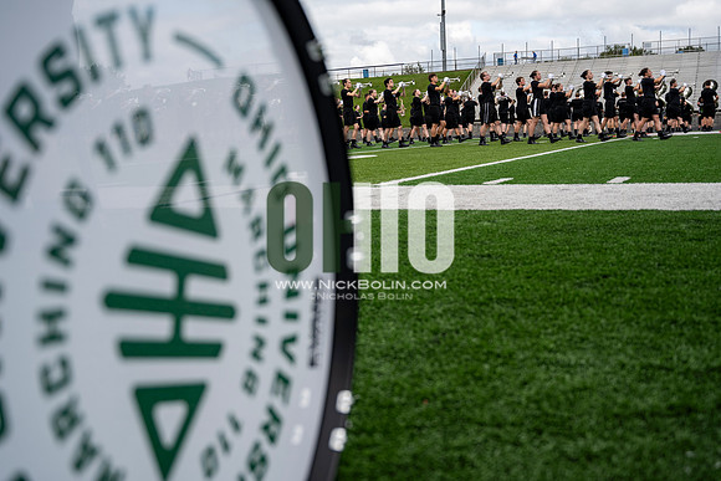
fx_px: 821
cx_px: 360
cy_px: 240
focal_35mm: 41
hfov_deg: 47.4
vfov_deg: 32.6
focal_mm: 41
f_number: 4
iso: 160
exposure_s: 1/800
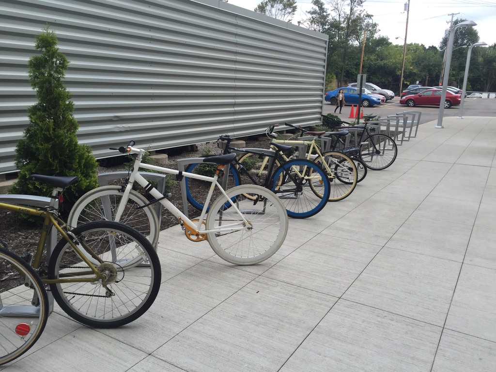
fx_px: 416
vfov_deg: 48.2
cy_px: 186
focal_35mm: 29
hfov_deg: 61.7
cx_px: 248
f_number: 2.2
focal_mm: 4.15
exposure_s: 1/353
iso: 32
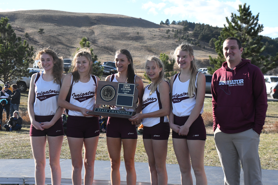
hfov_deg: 28.1
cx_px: 139
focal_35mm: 72
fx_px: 556
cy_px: 92
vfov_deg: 18.9
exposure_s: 1/2500
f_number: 8
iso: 2500
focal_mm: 48
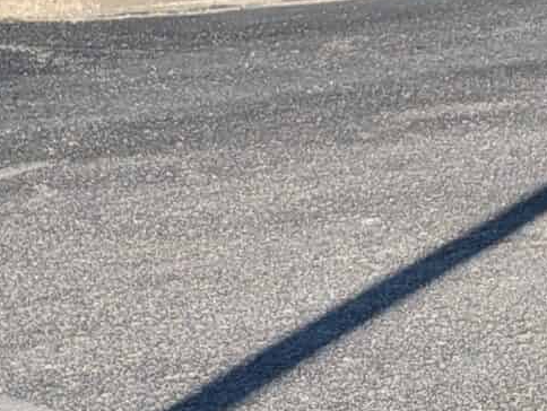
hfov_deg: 13.7
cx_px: 1023
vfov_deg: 10.3
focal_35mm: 127
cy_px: -533
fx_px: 2009
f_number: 1.68
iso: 19
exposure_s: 1/1038
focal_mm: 6.9
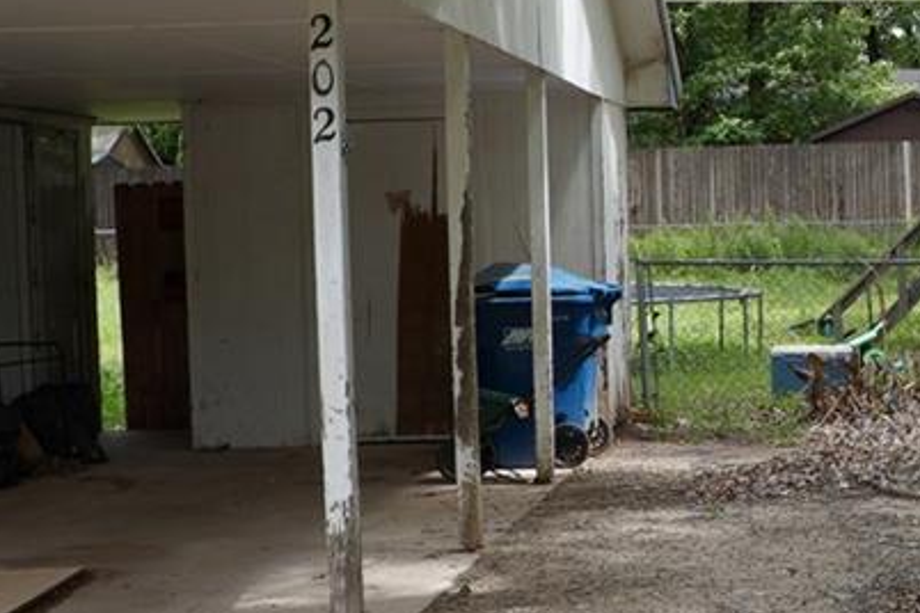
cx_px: 897
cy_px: 311
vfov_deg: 17.0
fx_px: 2051
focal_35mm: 80
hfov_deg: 24.3
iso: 100
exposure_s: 1/100
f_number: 8
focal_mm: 21
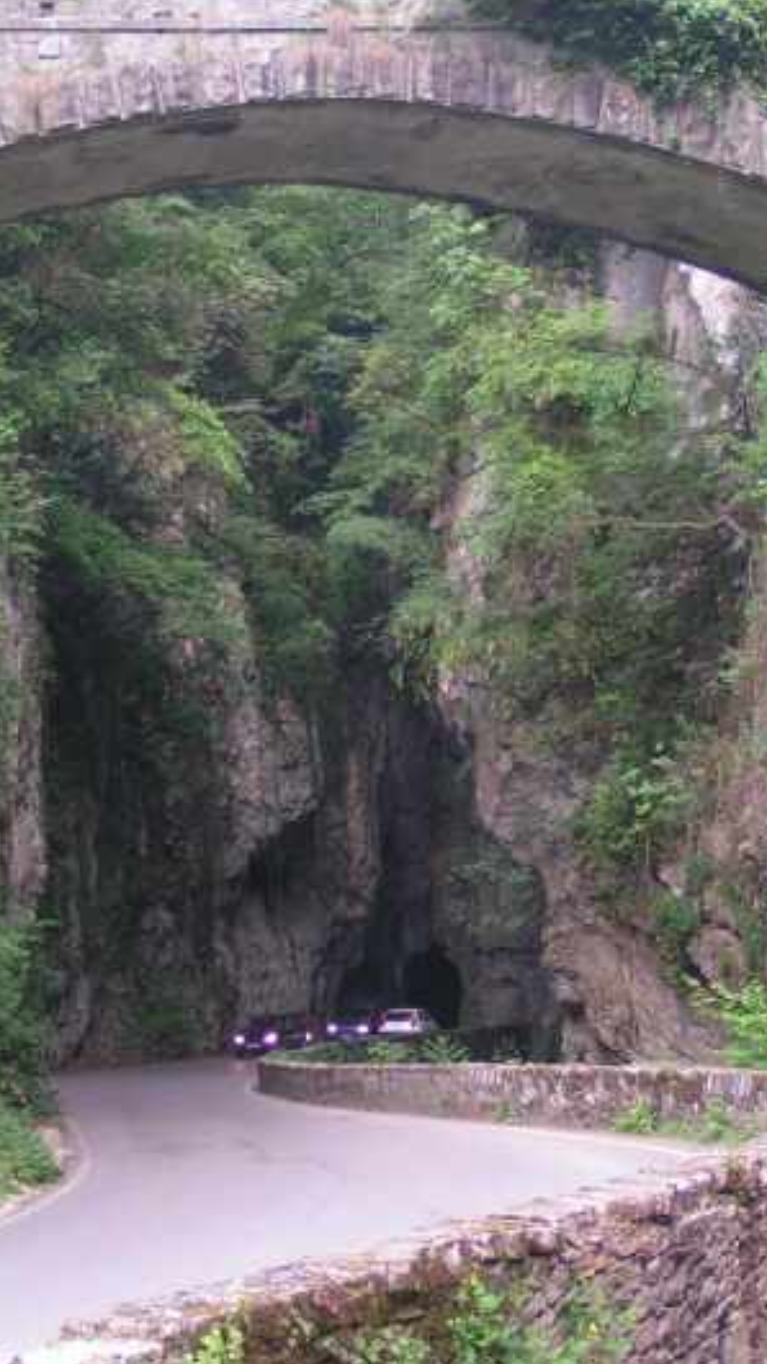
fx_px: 2568
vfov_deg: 29.7
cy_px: 638
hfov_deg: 17.0
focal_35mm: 71
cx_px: 430
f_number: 3.2
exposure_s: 1/60
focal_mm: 8.3
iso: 100
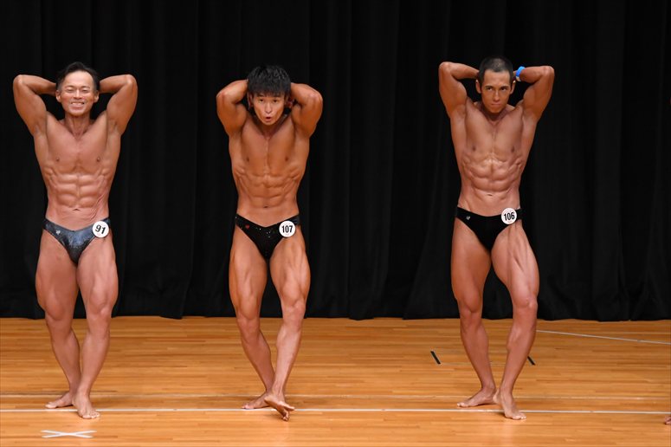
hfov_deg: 7.6
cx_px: 336
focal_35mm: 270
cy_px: 224
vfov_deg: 5.1
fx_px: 5030
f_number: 5.6
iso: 3200
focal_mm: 180
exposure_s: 1/400
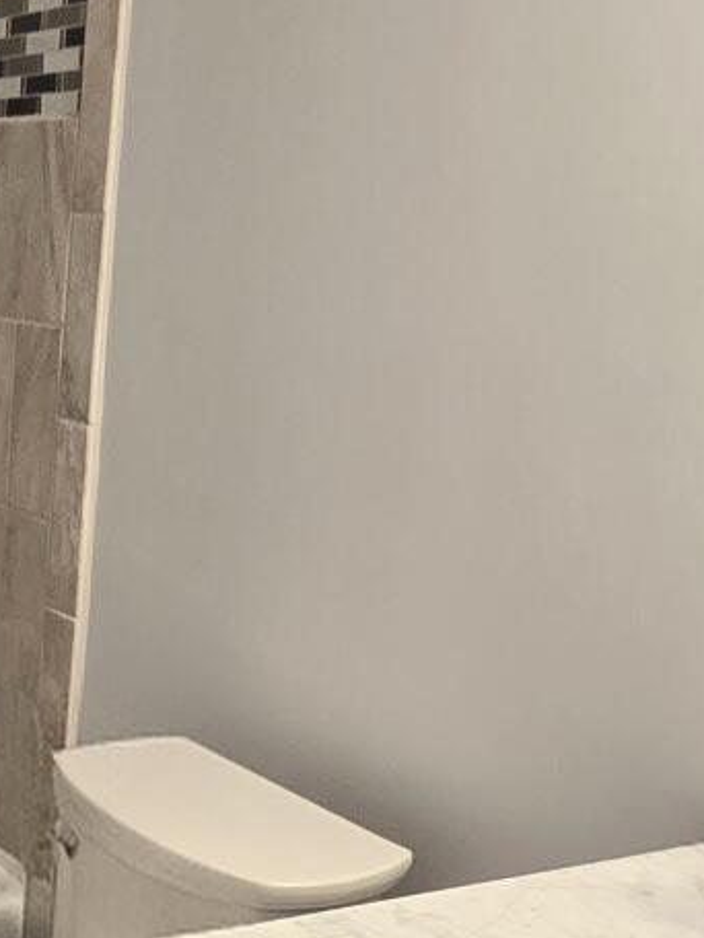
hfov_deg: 22.1
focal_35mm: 57
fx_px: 1546
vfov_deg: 32.7
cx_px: -296
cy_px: 773
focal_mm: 2.2
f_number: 2.2
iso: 125
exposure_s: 1/60
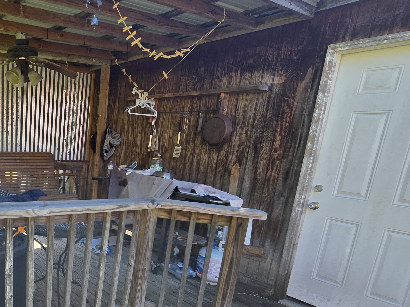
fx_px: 308
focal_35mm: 26
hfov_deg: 59.8
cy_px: 221
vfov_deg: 51.3
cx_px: 62
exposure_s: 1/314
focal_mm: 2.2
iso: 50
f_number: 2.2
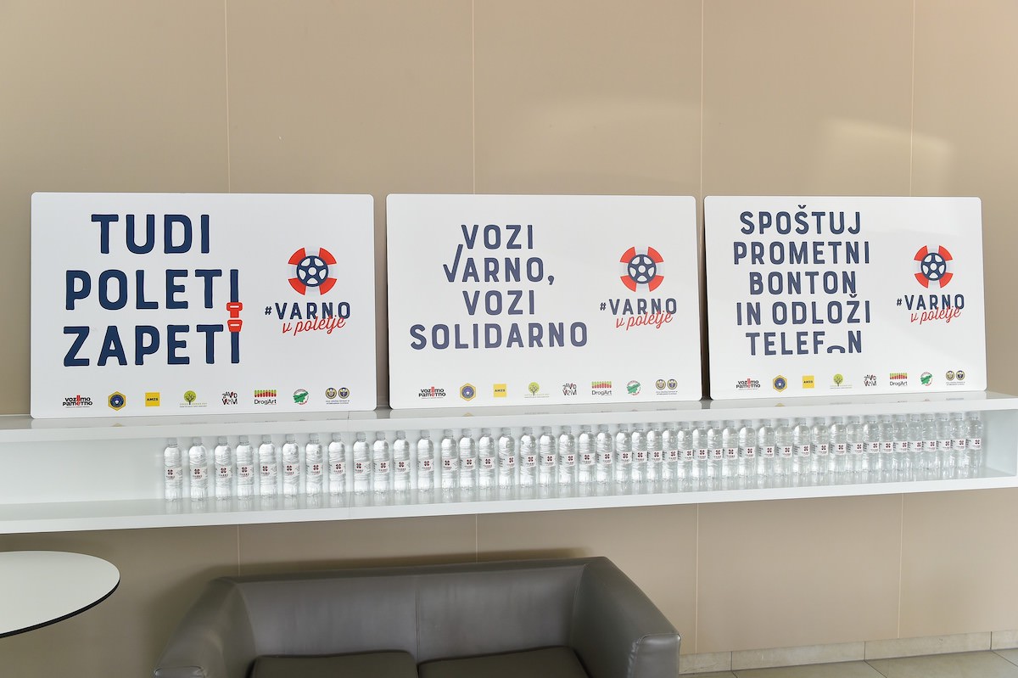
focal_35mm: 32
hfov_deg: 58.7
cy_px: 339
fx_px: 904
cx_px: 509
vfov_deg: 41.1
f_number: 5.6
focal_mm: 32
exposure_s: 1/80
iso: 1250
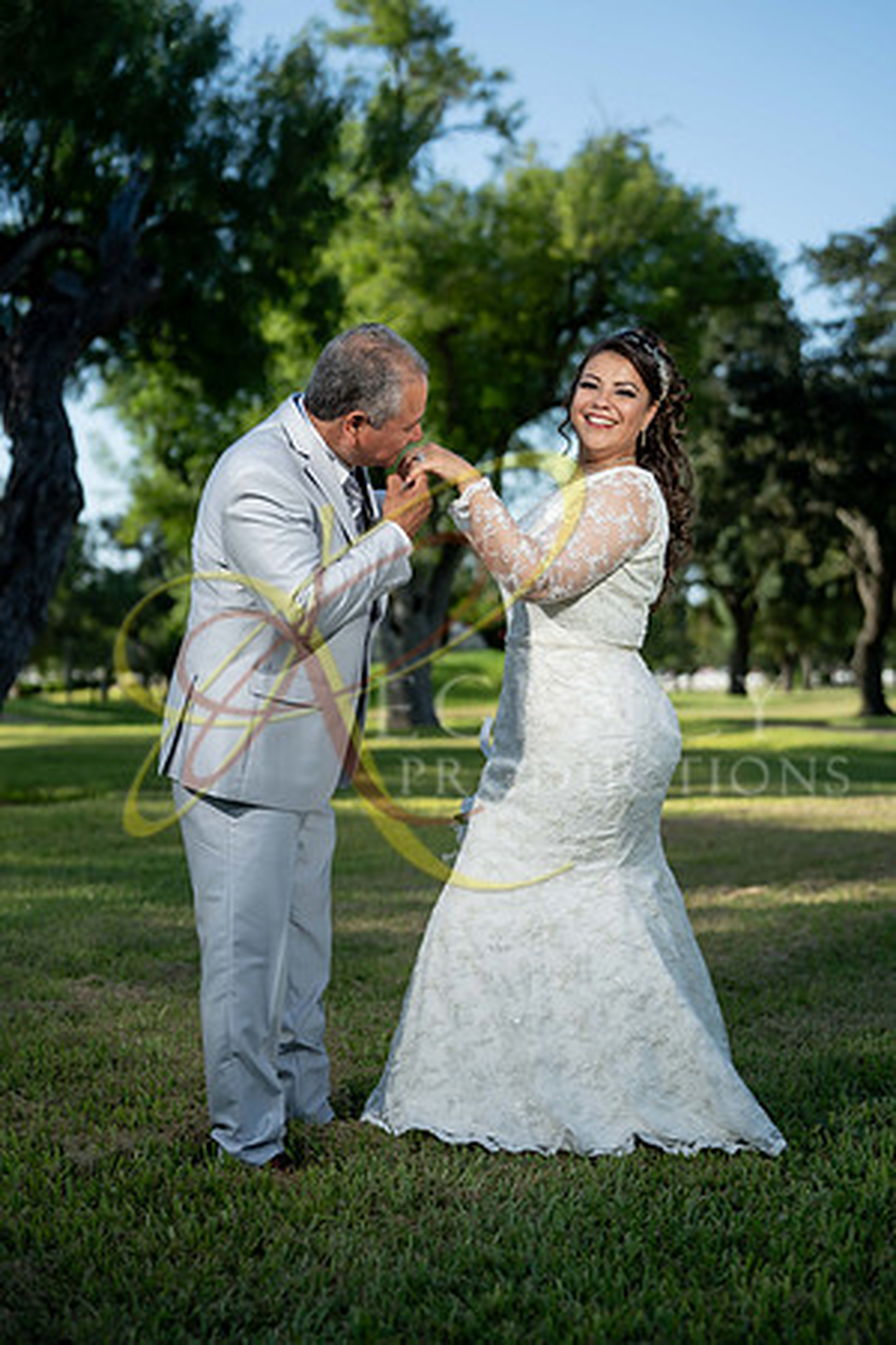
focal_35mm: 54
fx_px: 2016
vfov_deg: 36.9
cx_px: 448
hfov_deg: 25.1
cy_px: 672
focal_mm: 54
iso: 250
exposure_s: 1/2500
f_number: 2.5
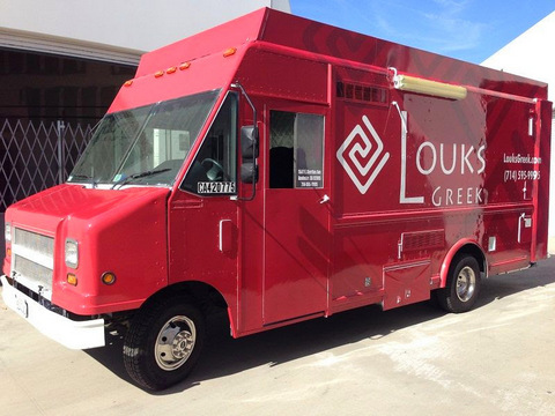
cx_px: 278
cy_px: 208
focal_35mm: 33
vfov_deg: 42.9
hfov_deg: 55.4
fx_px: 529
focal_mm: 4.12
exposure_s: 1/1004
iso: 50
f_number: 2.4
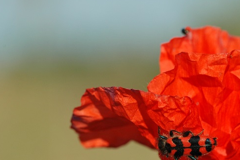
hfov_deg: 8.1
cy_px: 125
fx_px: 1683
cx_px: 188
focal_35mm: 253
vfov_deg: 5.4
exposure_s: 1/400
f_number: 6.3
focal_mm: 105
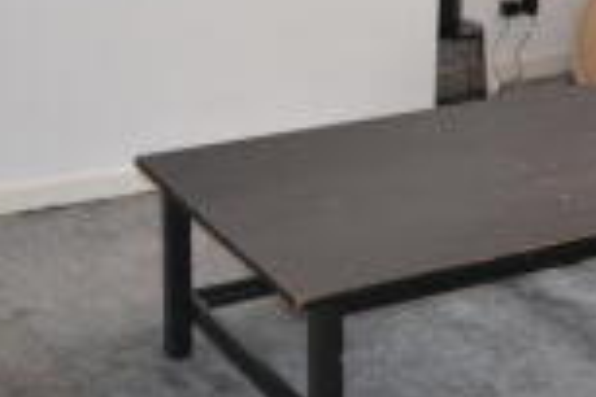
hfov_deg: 24.0
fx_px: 1391
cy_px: 126
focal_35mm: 84
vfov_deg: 16.2
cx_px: 425
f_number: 3.5
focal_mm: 18
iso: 640
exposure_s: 1/60
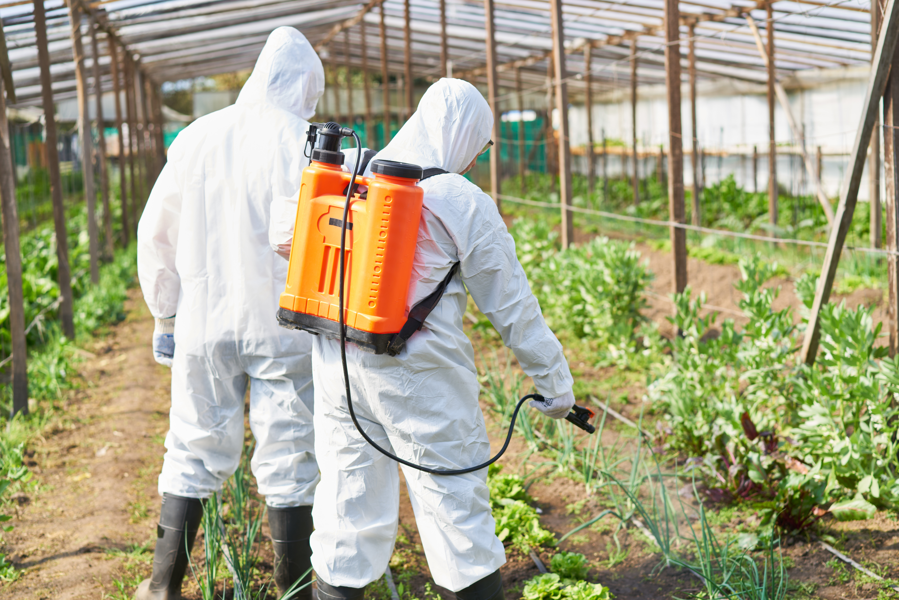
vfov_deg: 24.6
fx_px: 1374
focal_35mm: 55
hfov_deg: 36.2
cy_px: 300
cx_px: 450
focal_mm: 55
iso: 100
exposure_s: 1/250
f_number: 3.2
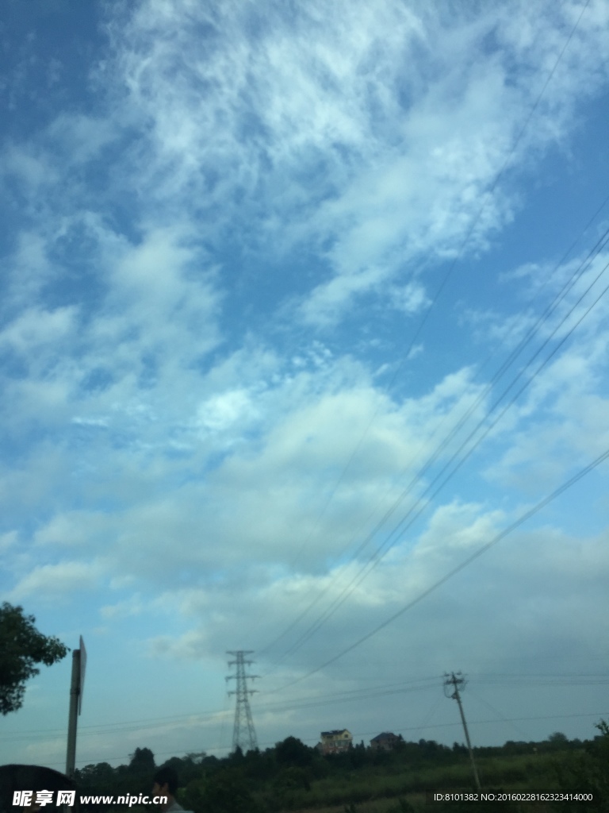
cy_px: 406
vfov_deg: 61.7
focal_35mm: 29
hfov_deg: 48.2
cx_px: 304
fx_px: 680
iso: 32
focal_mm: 4.15
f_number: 2.2
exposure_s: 1/542
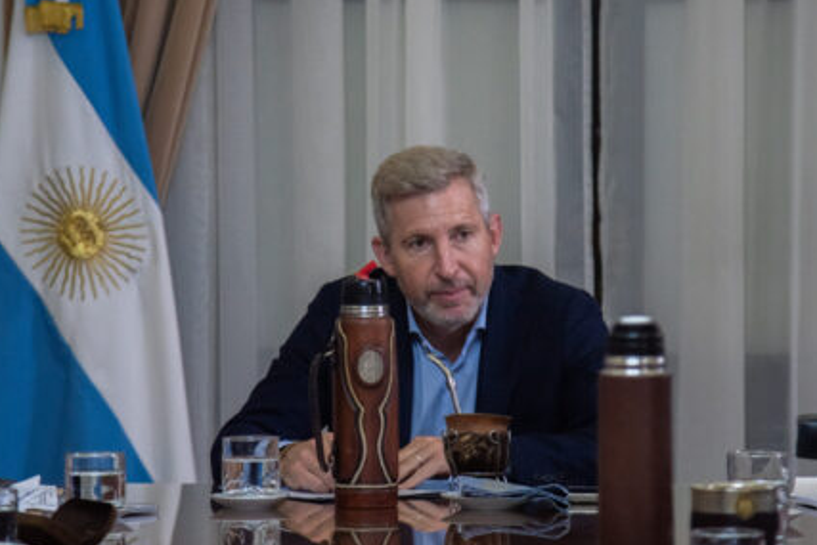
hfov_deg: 9.5
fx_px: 4903
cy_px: 307
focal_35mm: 216
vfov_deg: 6.4
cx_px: 431
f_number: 4
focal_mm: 120
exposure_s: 1/250
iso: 1250
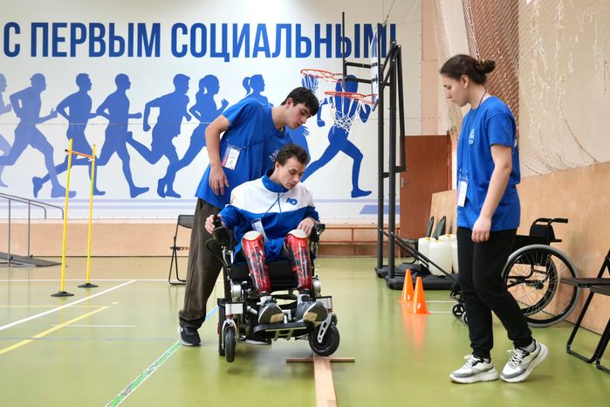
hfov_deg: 45.4
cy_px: 204
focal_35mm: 43
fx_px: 729
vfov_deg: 31.2
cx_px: 305
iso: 3200
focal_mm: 43
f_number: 5.6
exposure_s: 1/125
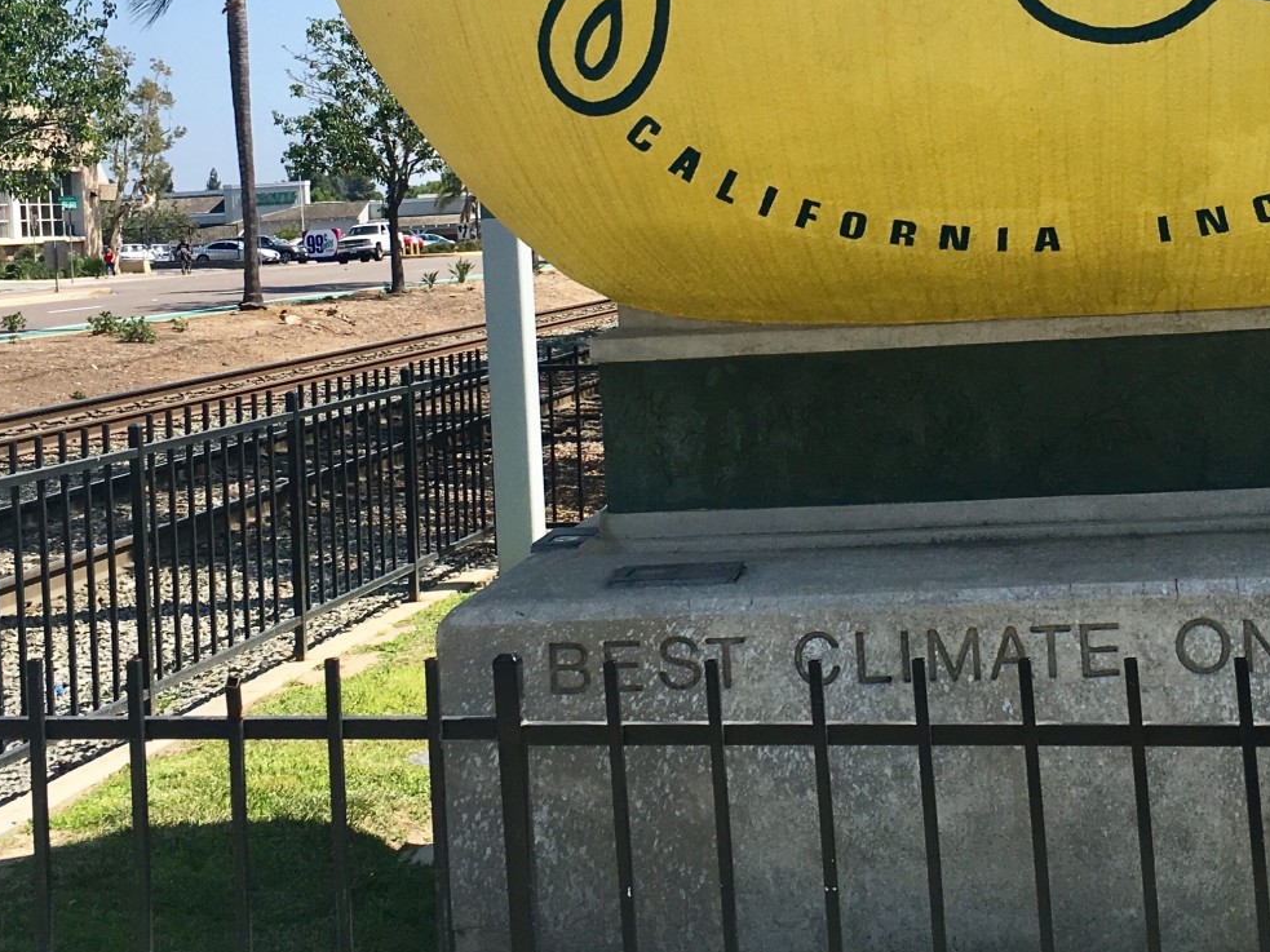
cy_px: 225
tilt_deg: +0.1
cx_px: 842
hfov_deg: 32.4
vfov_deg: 24.5
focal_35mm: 59
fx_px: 2164
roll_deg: +1.7
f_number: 2.2
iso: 25
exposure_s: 1/1451
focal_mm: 4.15
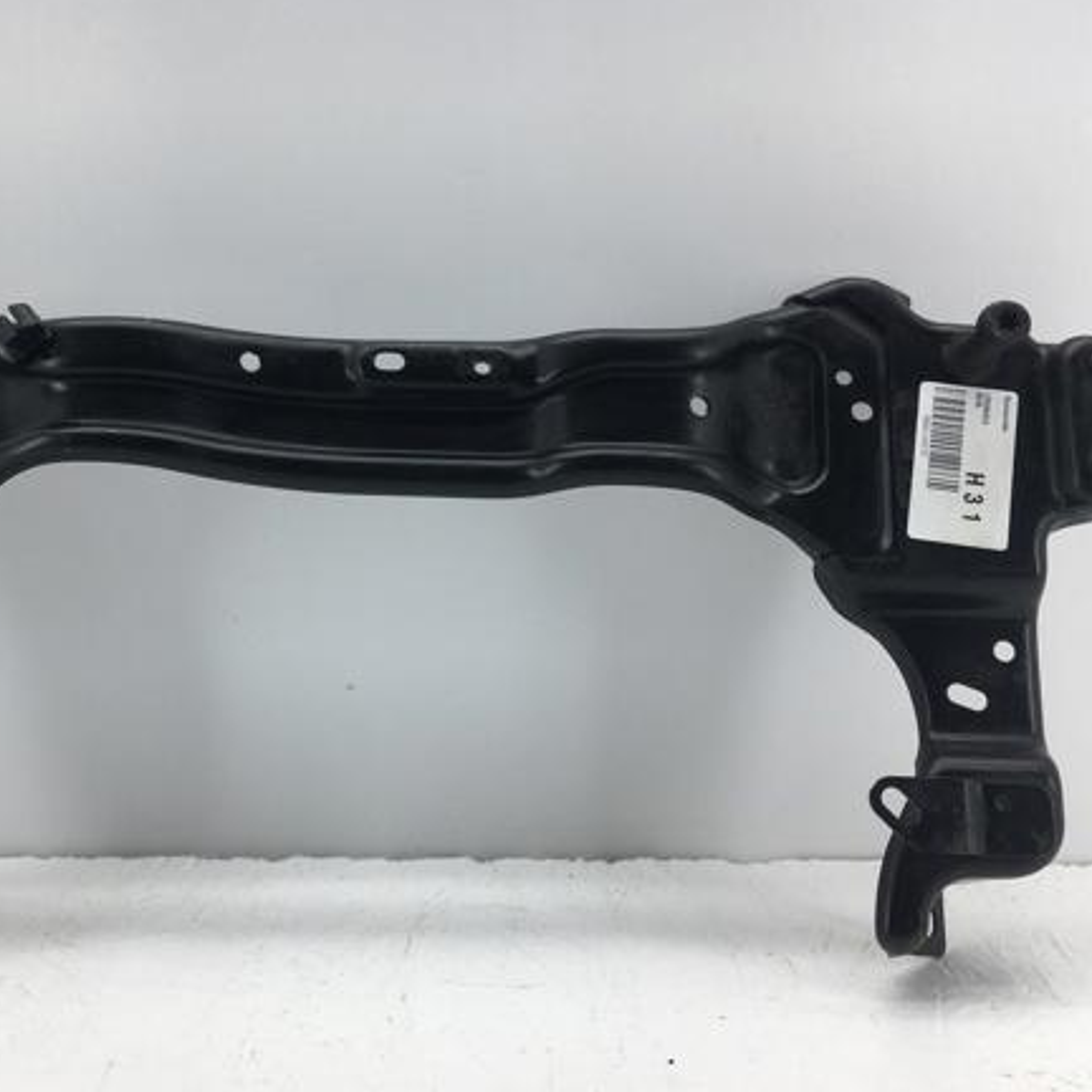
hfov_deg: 43.5
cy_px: 549
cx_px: 404
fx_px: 1356
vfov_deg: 43.9
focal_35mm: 38
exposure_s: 1/197
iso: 25
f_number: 2.2
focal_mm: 4.15
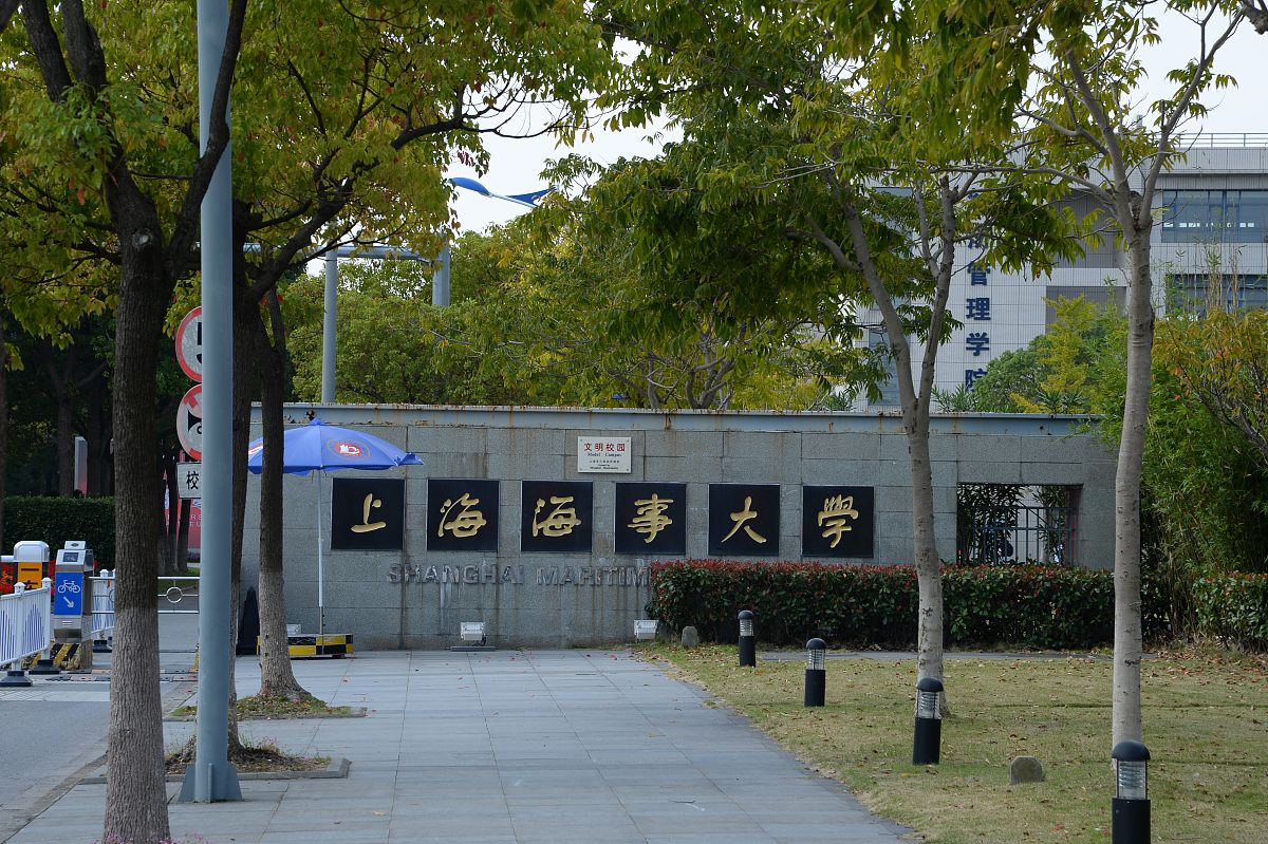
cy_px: 422
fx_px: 4225
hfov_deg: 17.1
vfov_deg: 11.4
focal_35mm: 120
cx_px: 634
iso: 200
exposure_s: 1/125
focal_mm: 120
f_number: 13
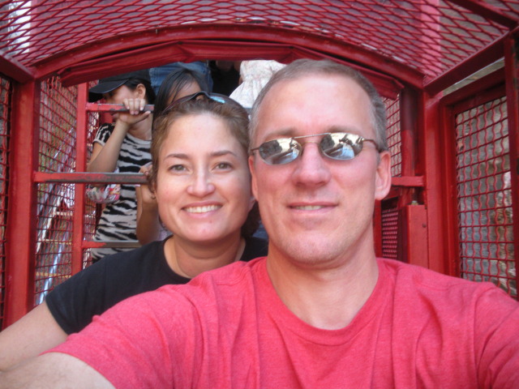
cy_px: 194
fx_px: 540
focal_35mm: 36
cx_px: 260
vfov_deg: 39.7
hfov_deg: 51.4
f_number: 3.5
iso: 180
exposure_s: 1/60
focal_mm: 6.3
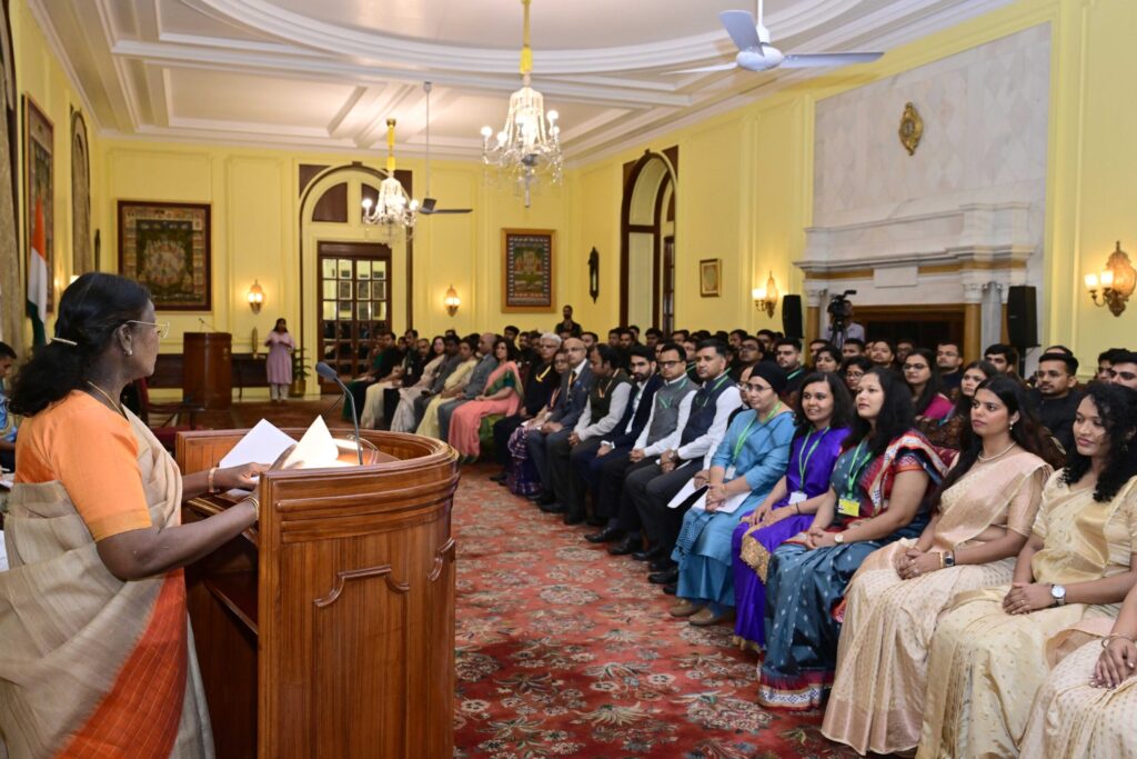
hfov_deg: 63.7
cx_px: 568
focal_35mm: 29
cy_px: 380
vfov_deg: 45.0
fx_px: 916
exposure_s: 1/160
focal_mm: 29
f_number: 5
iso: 1250
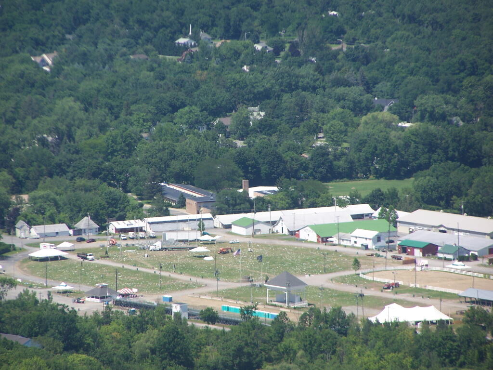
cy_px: 185
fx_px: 5412
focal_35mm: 380
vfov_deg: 3.9
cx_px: 246
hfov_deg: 5.2
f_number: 3.7
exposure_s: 1/800
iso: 80
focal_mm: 63
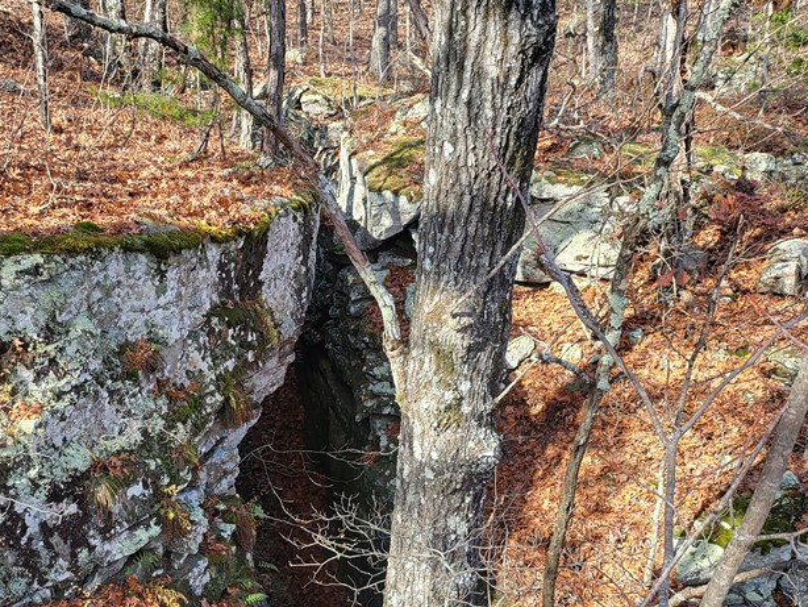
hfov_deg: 45.8
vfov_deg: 35.2
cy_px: 460
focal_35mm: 40
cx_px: 247
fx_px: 934
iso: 40
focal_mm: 5
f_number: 1.8
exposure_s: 1/329
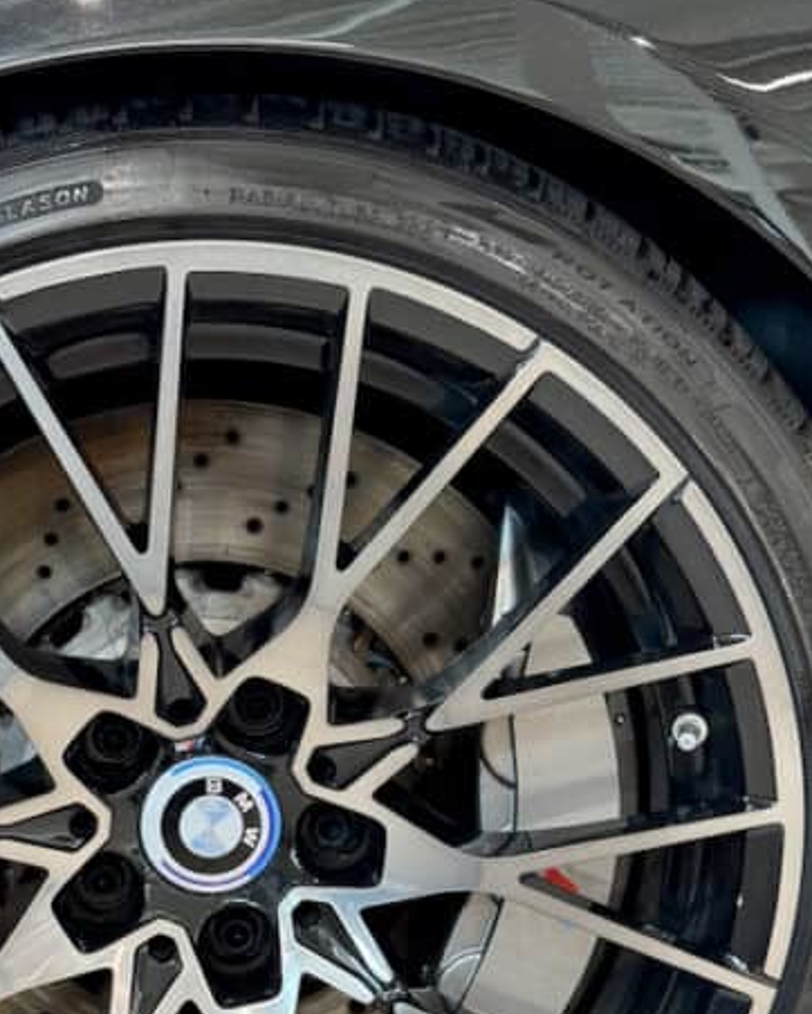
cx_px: 224
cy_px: 746
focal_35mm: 55
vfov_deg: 33.5
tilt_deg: -11.8
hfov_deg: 27.3
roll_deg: -1.2
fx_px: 1651
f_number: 1.78
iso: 200
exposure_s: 1/49
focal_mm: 6.76
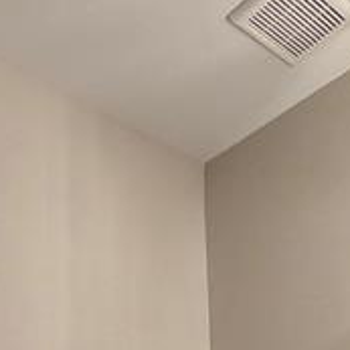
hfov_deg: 29.8
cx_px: 314
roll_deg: +1.3
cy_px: 599
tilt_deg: -6.5
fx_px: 629
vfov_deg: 22.0
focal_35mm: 55
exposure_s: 1/60
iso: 200
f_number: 2.2
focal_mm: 2.22
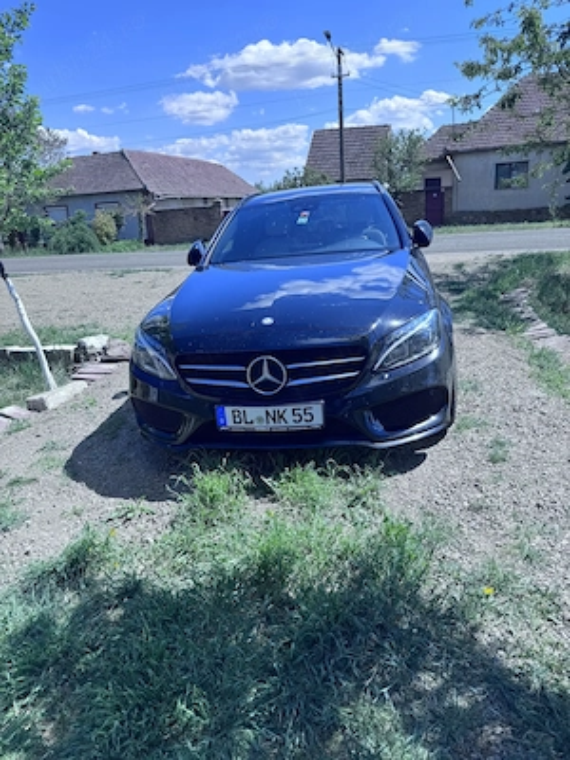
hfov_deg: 56.8
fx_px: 527
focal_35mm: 24
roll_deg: +3.5
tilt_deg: -18.7
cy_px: 380
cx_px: 285
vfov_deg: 71.6
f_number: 1.78
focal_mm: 6.76
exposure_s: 1/3247
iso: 80
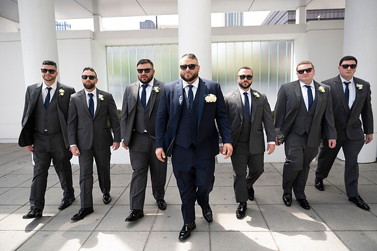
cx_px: 188
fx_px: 251
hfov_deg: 73.8
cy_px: 126
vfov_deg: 53.1
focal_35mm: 24
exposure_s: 1/250
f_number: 2.8
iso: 50
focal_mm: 24
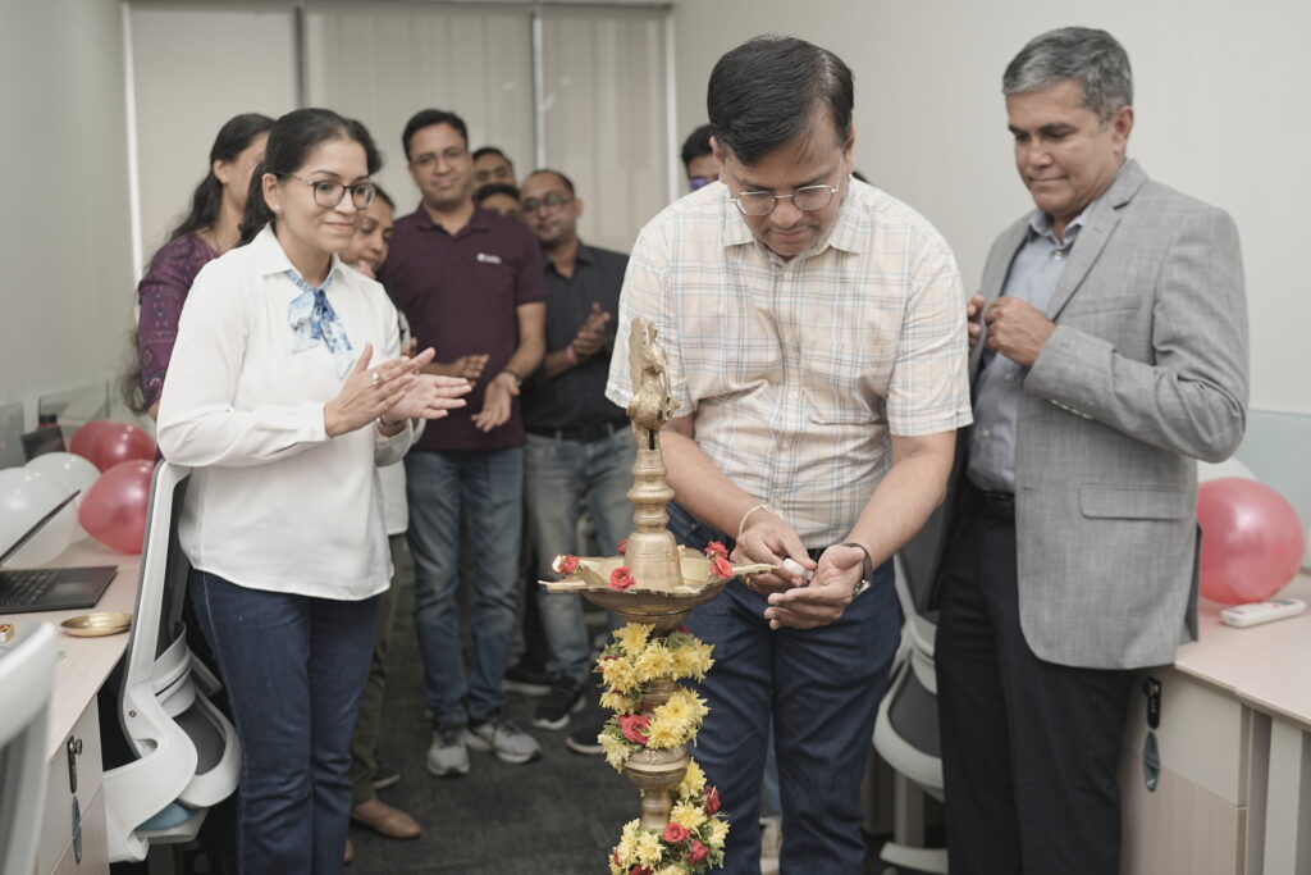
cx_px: 656
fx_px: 1275
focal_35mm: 35
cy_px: 438
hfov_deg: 54.4
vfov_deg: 37.9
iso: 320
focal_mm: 35
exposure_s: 1/250
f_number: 2.8
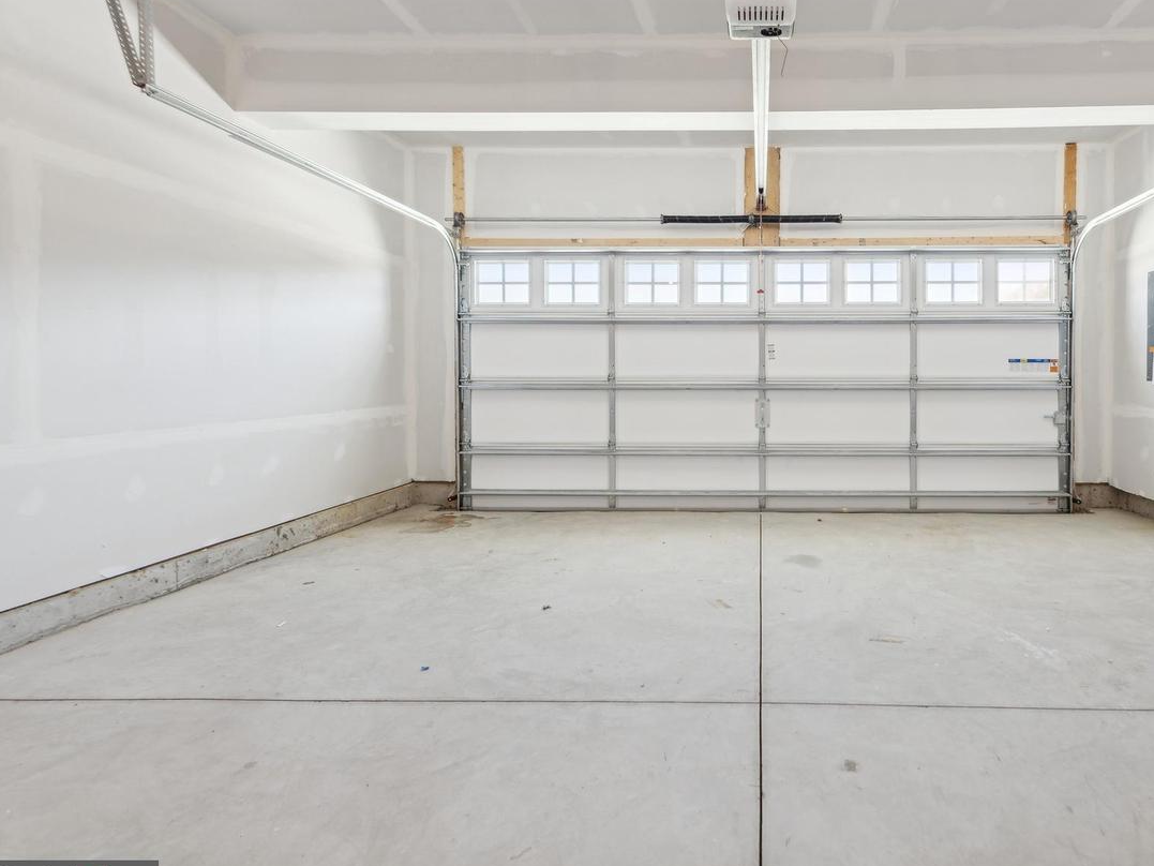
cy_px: 401
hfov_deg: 84.9
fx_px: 600
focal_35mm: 18
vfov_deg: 71.5
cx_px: 763
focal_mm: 14
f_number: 8
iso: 64
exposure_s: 1/4
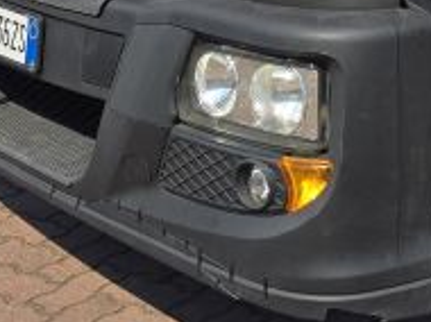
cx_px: 590
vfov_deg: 13.3
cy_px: -299
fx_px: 1206
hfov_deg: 18.6
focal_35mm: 97
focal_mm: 6.3
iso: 12
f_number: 1.7
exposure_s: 1/746
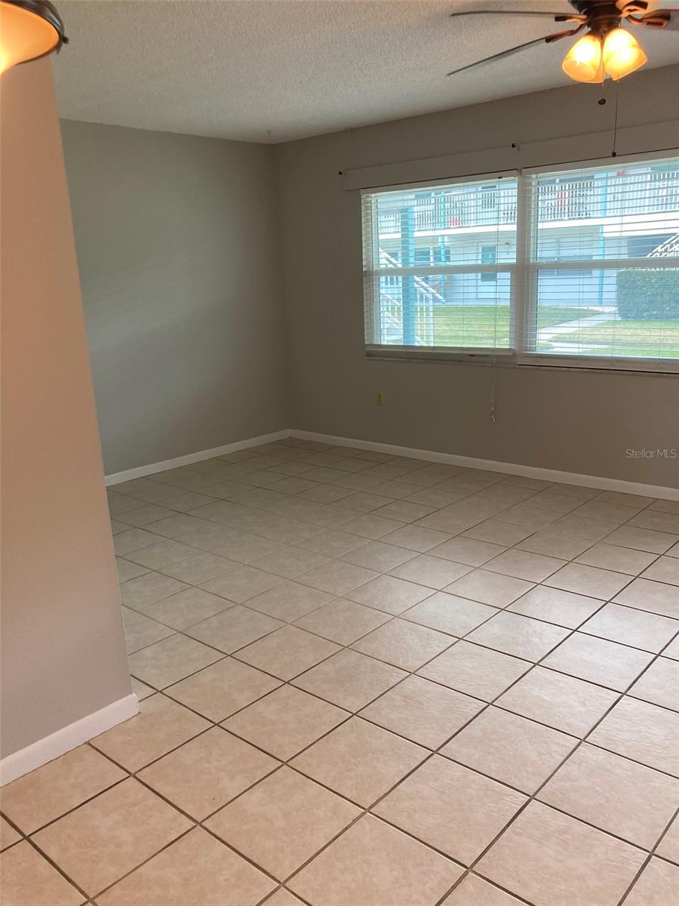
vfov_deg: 63.4
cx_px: 340
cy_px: 453
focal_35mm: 28
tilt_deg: -14.1
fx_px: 732
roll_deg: +2.2
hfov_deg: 49.7
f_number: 1.8
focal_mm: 3.99
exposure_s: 1/60
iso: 80
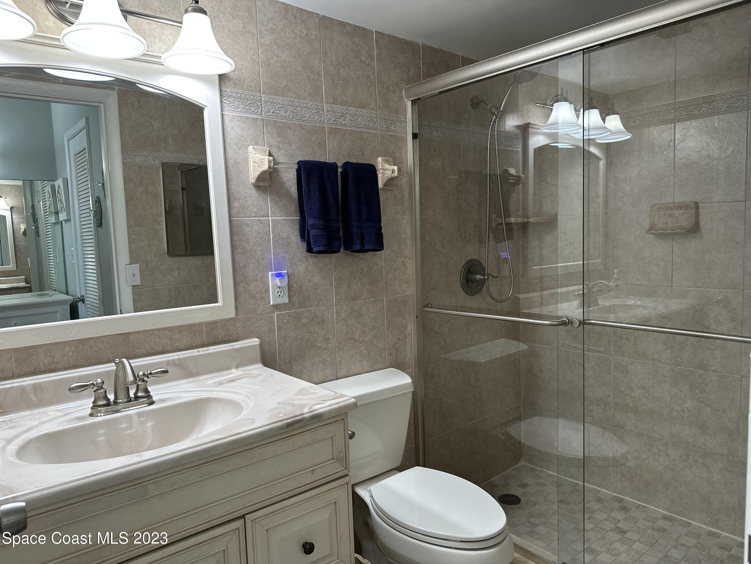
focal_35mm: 24
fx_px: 521
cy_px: 282
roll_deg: +2.2
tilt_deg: -5.8
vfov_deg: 56.8
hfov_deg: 71.6
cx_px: 376
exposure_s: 1/120
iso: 160
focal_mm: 6.86
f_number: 1.78
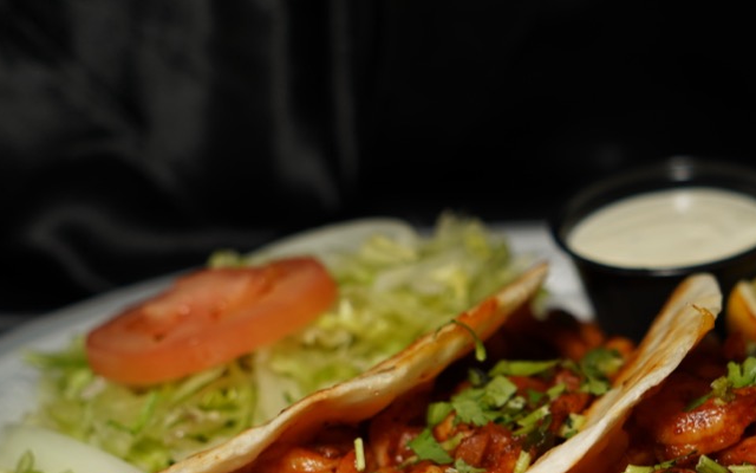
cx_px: 613
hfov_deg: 26.0
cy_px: 418
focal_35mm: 78
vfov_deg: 16.5
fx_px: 1607
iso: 100
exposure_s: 1/250
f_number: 4
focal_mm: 35
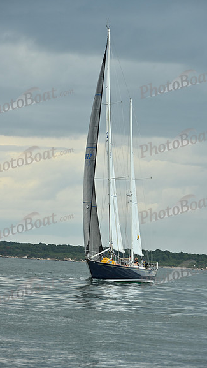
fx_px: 1745
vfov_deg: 12.0
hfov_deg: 6.8
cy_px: 184
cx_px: 107
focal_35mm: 179
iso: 250
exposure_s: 1/640
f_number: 8
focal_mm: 170
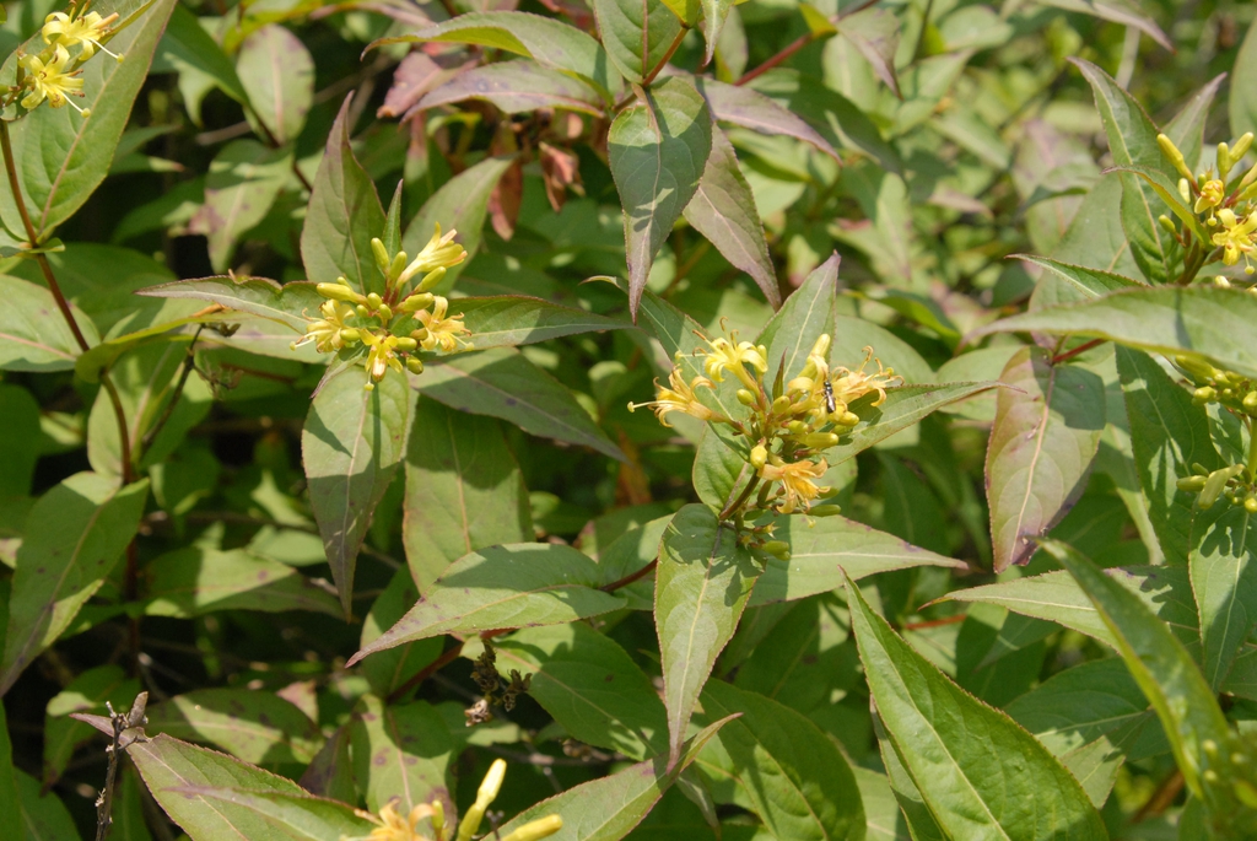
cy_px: 420
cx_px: 628
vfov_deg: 21.6
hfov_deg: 31.9
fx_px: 2202
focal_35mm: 63
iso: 400
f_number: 9
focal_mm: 42
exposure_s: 1/320
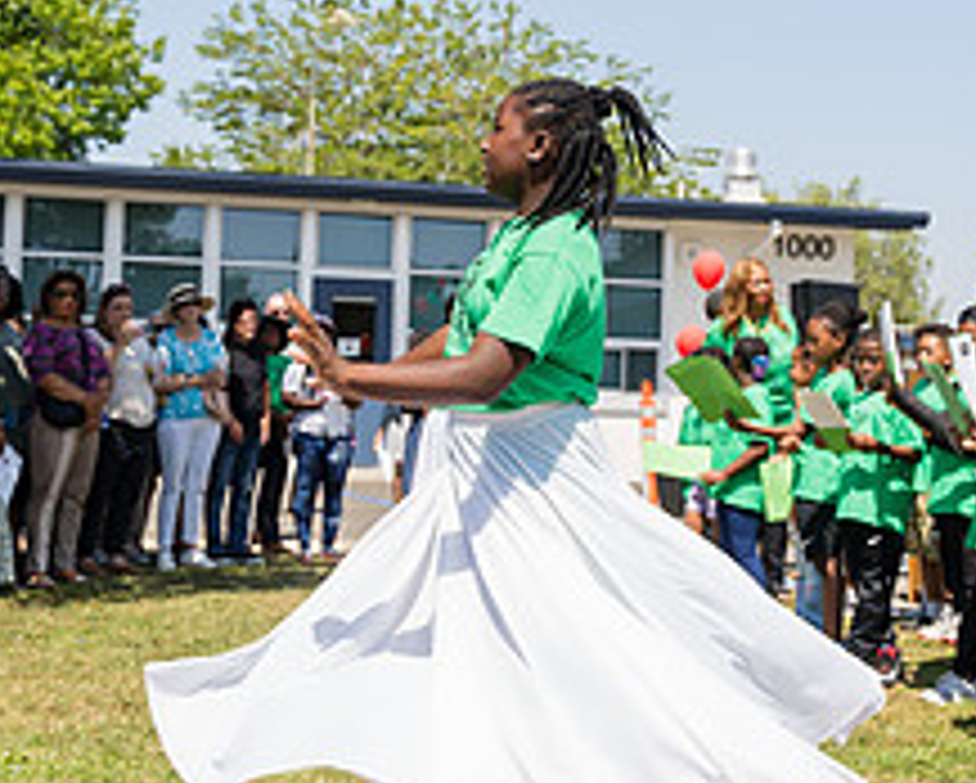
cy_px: 243
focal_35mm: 68
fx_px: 1966
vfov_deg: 22.4
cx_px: 598
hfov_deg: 27.8
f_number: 4
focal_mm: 35
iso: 100
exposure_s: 1/800
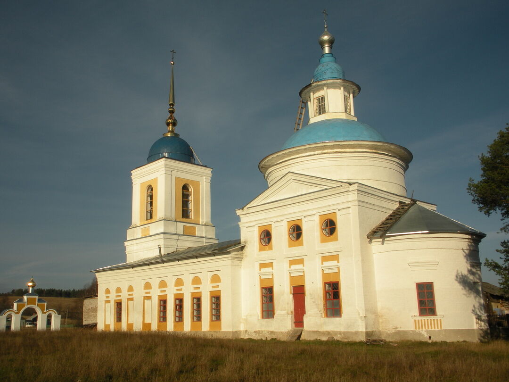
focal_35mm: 35
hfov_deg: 52.6
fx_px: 515
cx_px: 254
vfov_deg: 40.7
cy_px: 191
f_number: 5.6
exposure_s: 1/686
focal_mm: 6.3
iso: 64
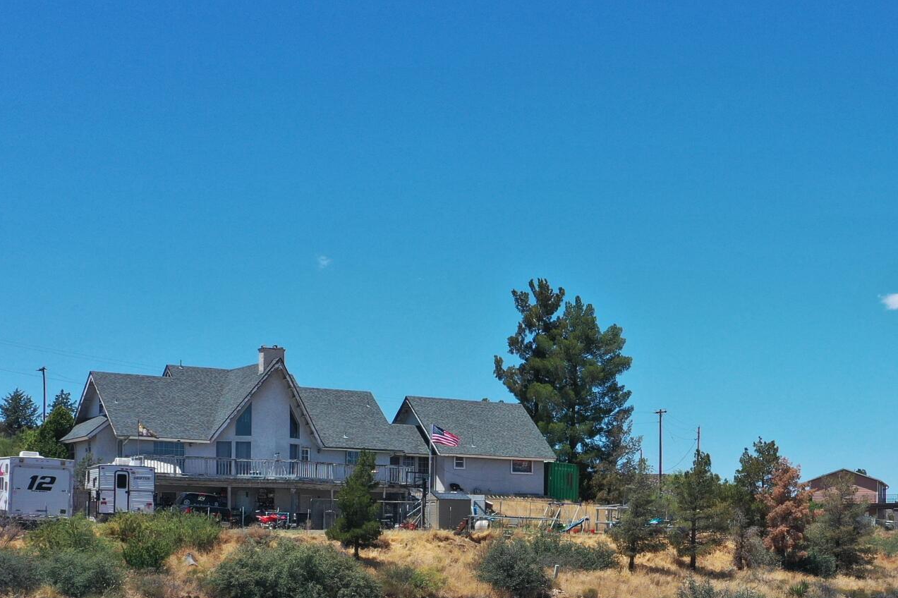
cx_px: 726
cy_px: 569
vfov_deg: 20.1
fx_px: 1646
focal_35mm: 66
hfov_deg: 29.8
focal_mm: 10.26
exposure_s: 1/640
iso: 100
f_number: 5
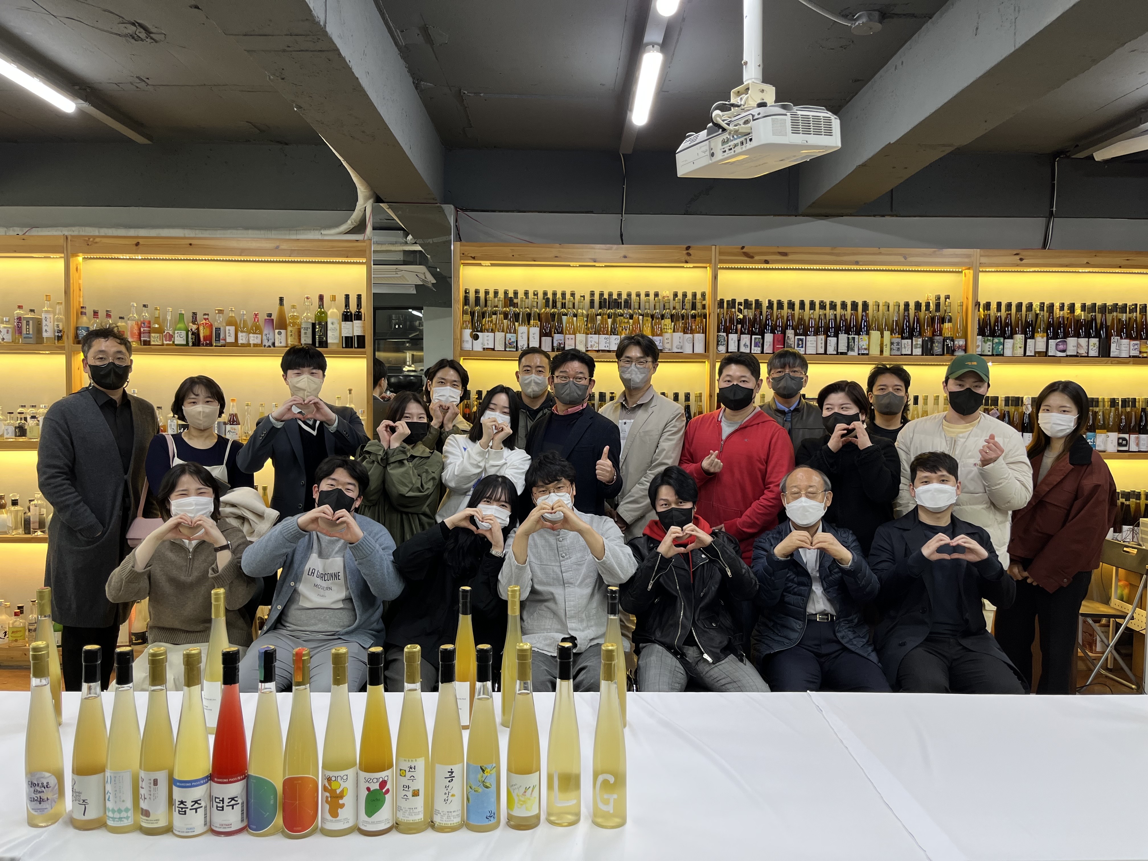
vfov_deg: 53.1
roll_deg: -0.3
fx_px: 862
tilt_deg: -3.0
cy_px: 430
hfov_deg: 67.3
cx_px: 574
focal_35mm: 26
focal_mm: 5.1
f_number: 1.6
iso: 80
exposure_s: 1/60
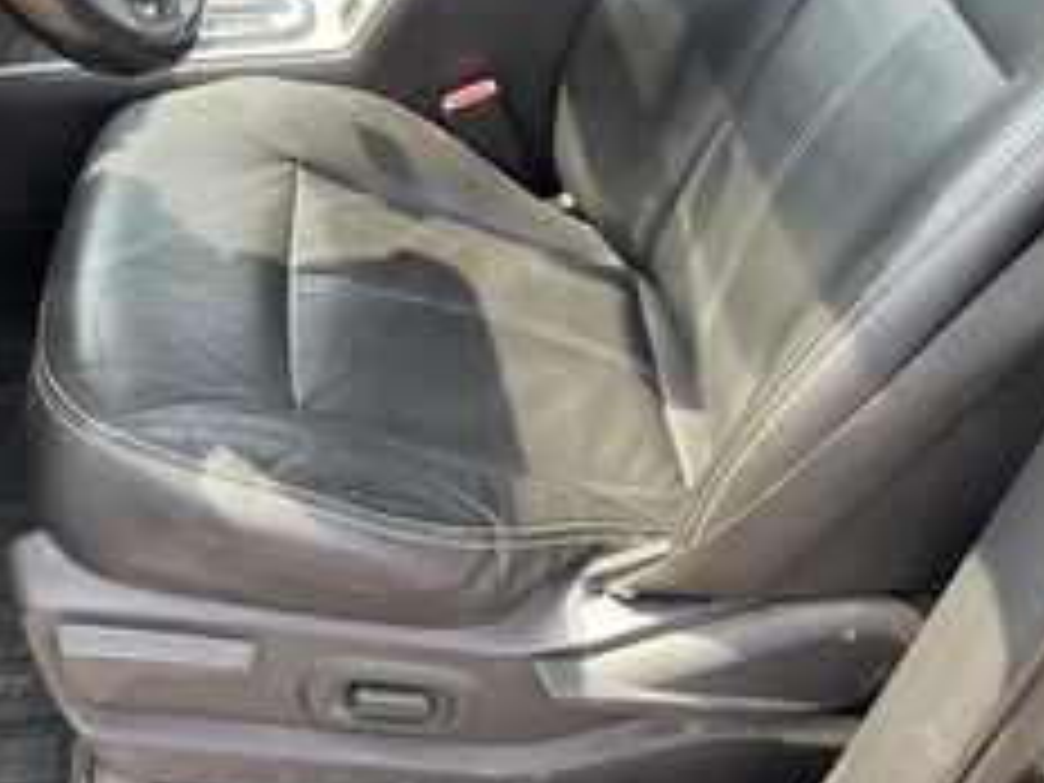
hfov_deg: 37.4
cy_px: 256
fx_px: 1508
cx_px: 279
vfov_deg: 28.9
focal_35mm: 50
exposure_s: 1/122
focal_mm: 3
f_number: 1.8
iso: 32
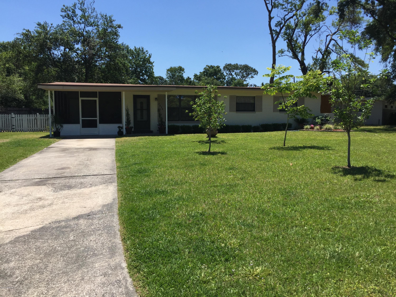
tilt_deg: -4.5
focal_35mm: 29
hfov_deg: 61.7
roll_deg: +0.1
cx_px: 198
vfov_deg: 48.2
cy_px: 148
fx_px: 332
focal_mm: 4.15
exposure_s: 1/2326
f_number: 2.2
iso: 32
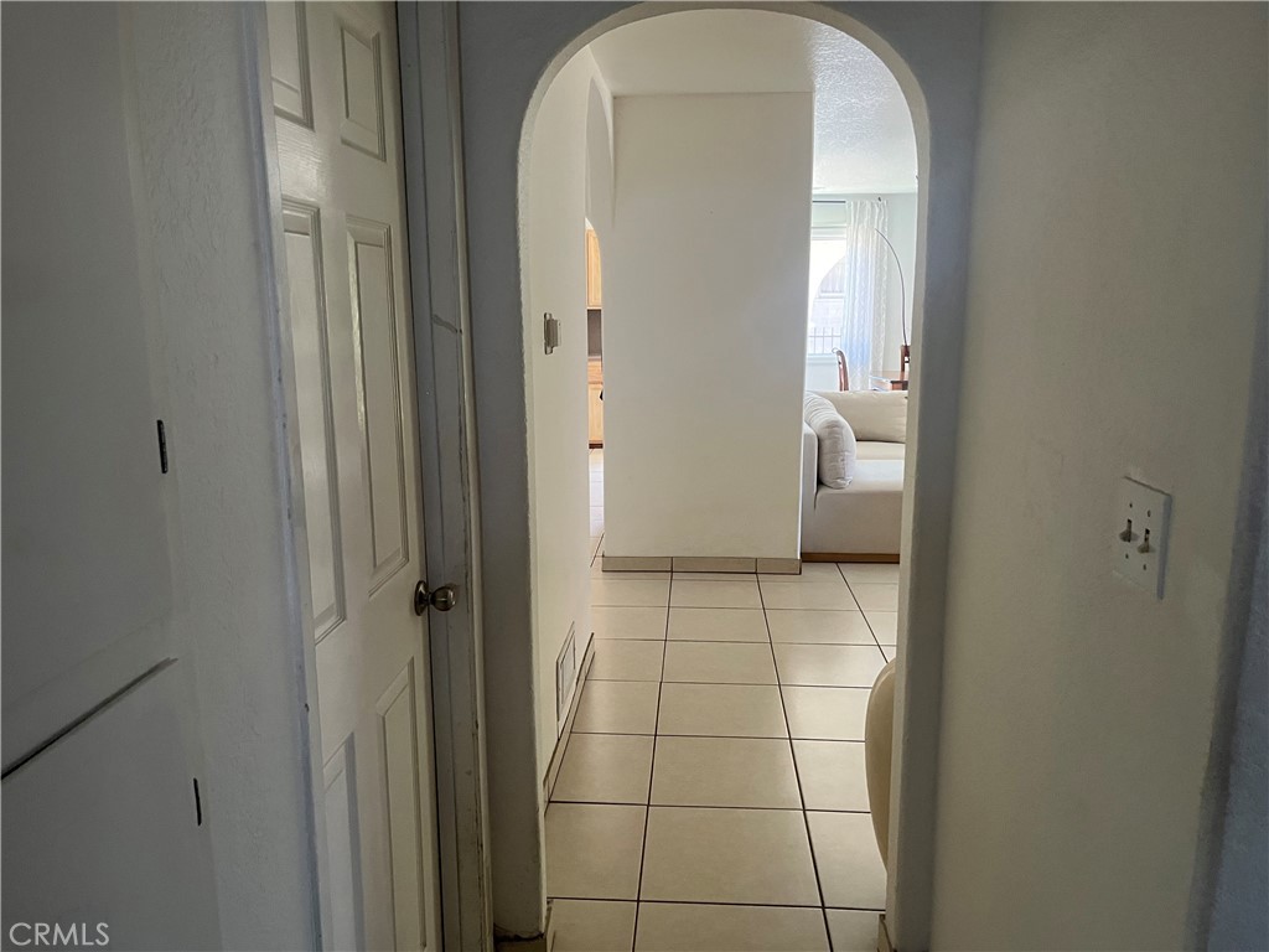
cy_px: 476
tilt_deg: -11.8
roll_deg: +0.4
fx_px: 953
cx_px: 634
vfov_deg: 53.1
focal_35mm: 26
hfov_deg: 67.3
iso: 320
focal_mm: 5.1
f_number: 1.6
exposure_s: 1/60
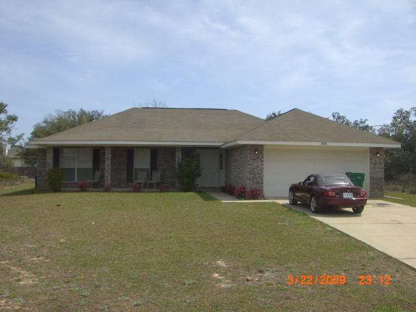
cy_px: 156
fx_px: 457
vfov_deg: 37.7
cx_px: 208
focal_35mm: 38
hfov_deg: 49.0
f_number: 4.3
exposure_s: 1/800
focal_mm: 6.2
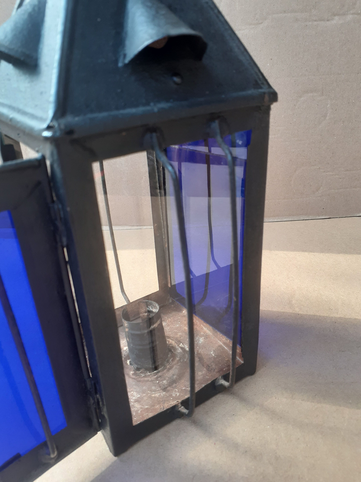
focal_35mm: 27
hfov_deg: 51.4
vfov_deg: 65.3
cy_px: 241
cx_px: 180
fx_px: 375
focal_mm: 3.6
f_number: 1.9
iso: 50
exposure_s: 1/100
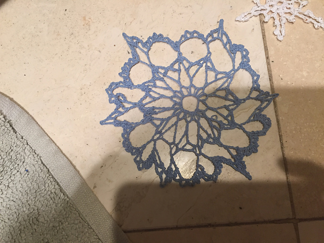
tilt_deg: -76.5
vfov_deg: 48.2
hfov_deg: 61.7
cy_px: 122
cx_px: 162
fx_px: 271
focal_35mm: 29
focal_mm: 4.15
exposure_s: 1/30
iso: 125
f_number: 2.2
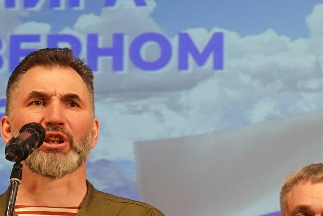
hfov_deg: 8.1
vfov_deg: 5.4
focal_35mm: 253
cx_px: 298
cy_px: 362
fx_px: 2270
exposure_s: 1/160
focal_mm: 60
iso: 3200
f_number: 5.6
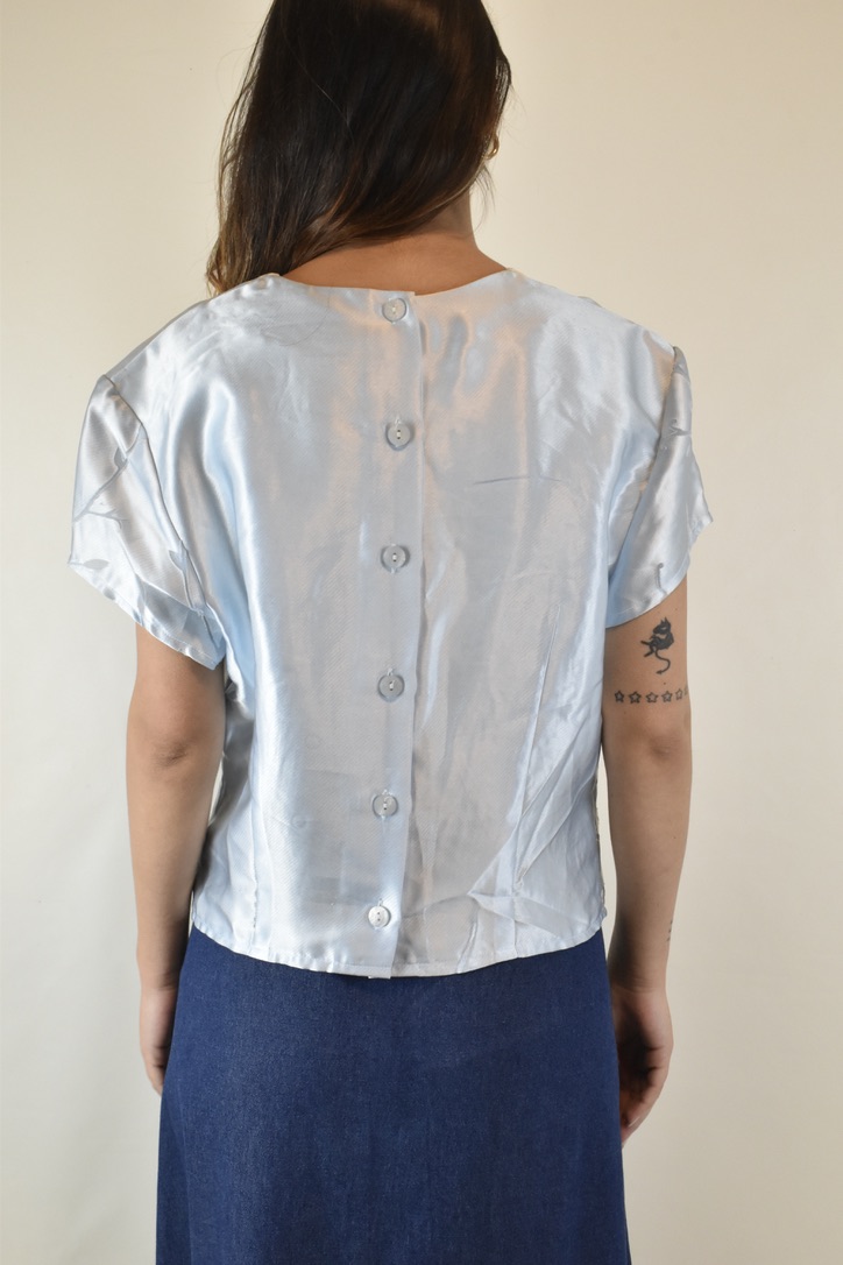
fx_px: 1581
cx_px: 422
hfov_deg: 29.9
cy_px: 632
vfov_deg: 43.6
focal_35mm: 45
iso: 1600
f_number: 16
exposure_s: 1/40
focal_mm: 30
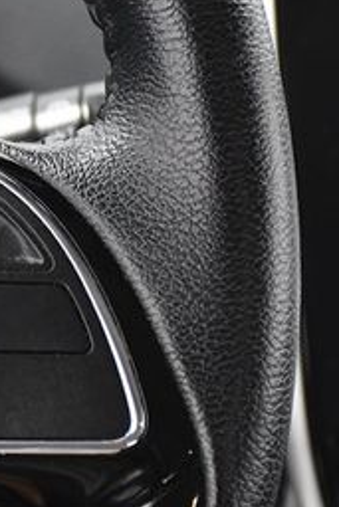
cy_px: 239
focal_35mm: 210
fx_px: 2962
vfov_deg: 9.8
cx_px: -89
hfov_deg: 6.5
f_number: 4.8
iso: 2500
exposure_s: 1/100
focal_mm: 56
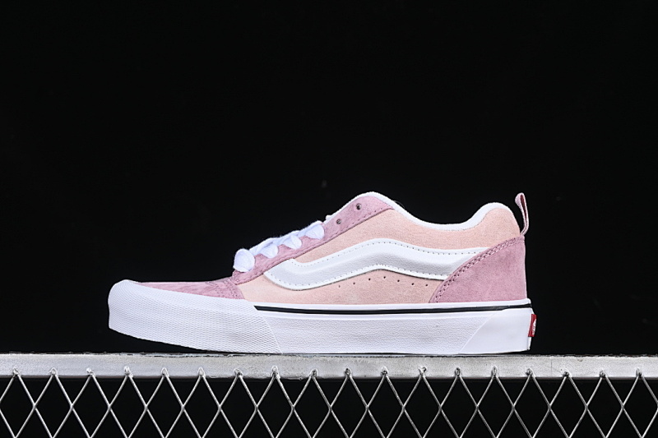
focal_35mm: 75
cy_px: 219
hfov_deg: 27.0
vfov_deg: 18.2
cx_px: 329
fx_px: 1370
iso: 160
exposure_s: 1/80
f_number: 8
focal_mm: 50
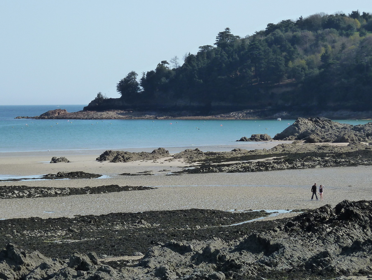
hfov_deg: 12.4
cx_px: 147
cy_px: 140
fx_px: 1709
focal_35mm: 159
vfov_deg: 9.3
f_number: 5
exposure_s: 1/400
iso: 125
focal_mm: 19.5
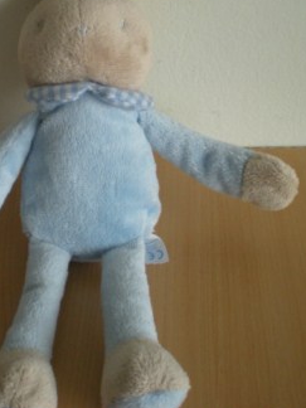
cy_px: 127
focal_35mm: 61
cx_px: 102
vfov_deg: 31.4
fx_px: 719
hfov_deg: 23.9
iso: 200
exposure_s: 1/57.1
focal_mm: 6.3
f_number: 3.1
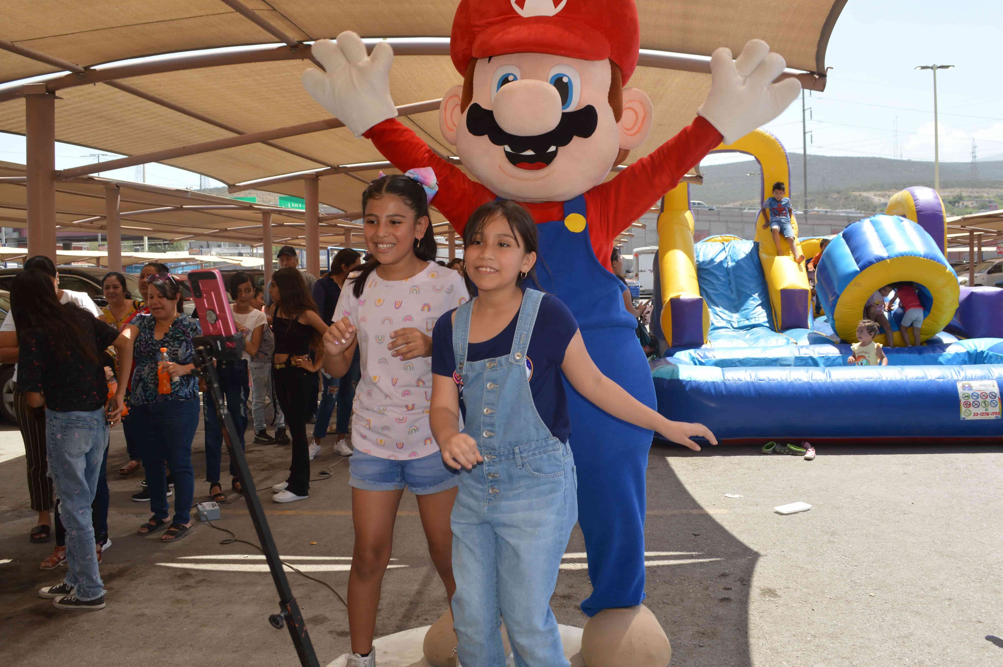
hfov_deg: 60.3
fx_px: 863
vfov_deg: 42.2
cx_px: 488
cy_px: 299
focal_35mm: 31
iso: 100
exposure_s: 1/200
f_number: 7.1
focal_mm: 18
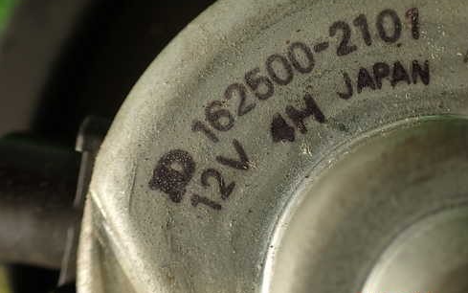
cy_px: 101
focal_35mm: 39
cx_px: 286
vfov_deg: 32.6
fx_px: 498
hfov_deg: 50.0
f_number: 2.3
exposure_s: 1/60
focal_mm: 5.4
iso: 100
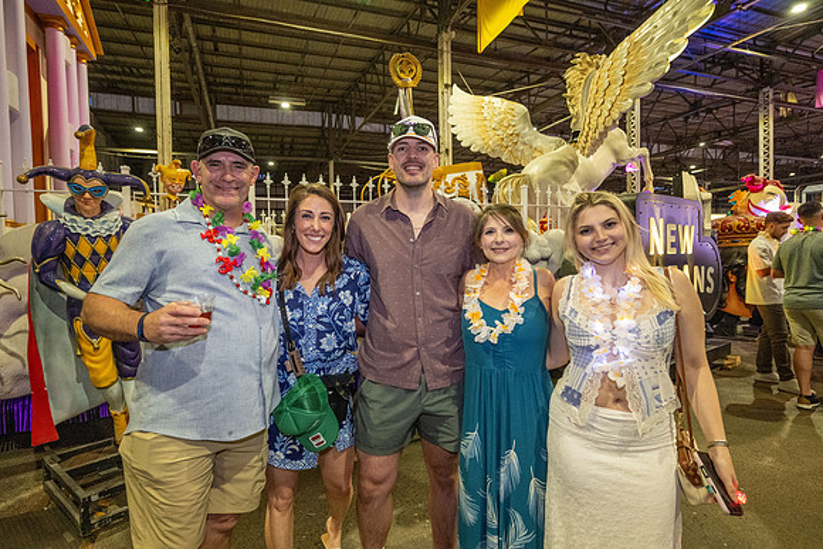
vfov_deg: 64.6
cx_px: 412
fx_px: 434
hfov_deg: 86.9
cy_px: 274
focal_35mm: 19
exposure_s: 1/125
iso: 4000
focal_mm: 19
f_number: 4
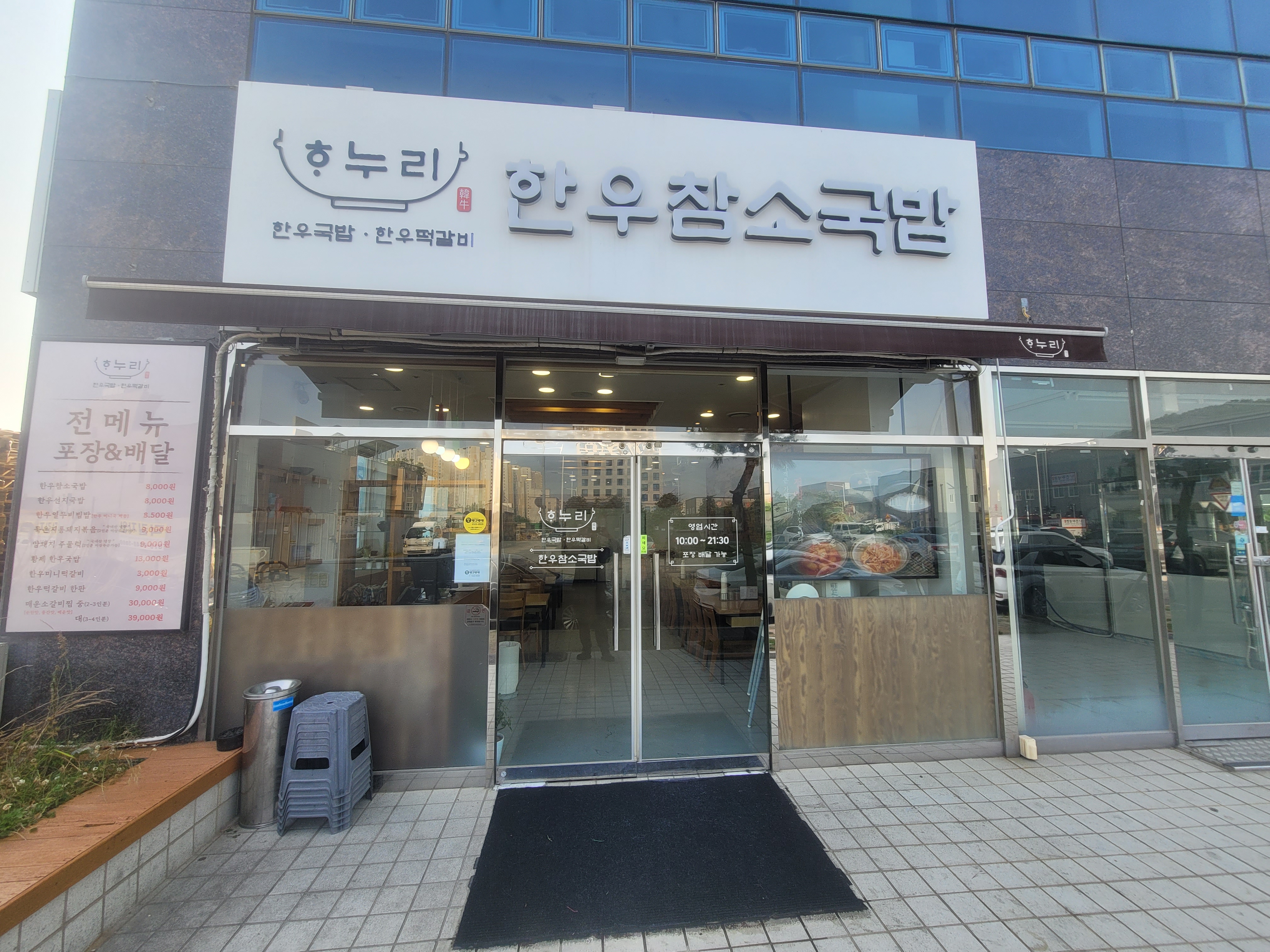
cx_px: 635
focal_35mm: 13
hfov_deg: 106.2
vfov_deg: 89.9
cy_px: 476
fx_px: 477
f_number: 2.2
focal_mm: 2.2
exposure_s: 1/417
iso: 50
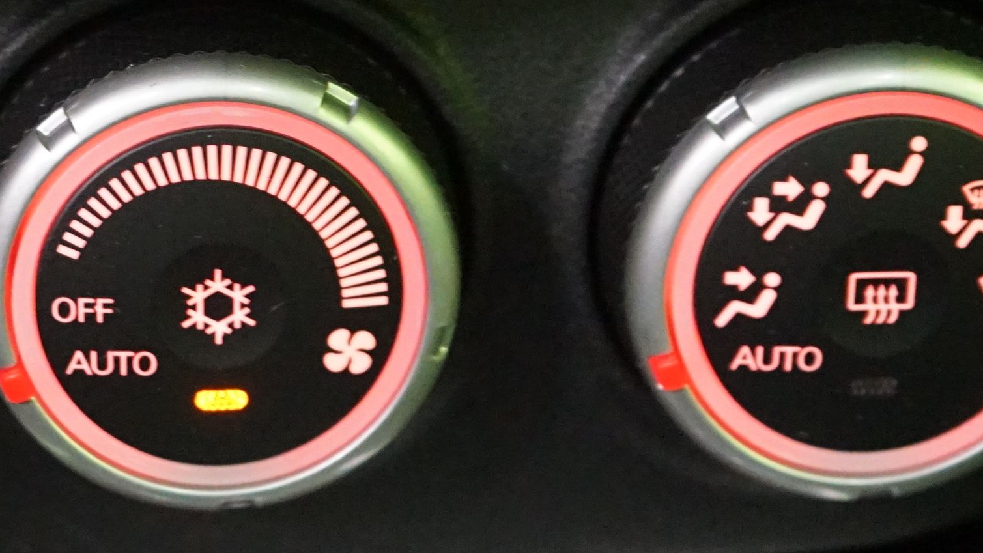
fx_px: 2919
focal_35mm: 112
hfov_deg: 18.9
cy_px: 252
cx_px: 207
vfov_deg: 10.8
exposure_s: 1/8
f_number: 4.5
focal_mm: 41
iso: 6400
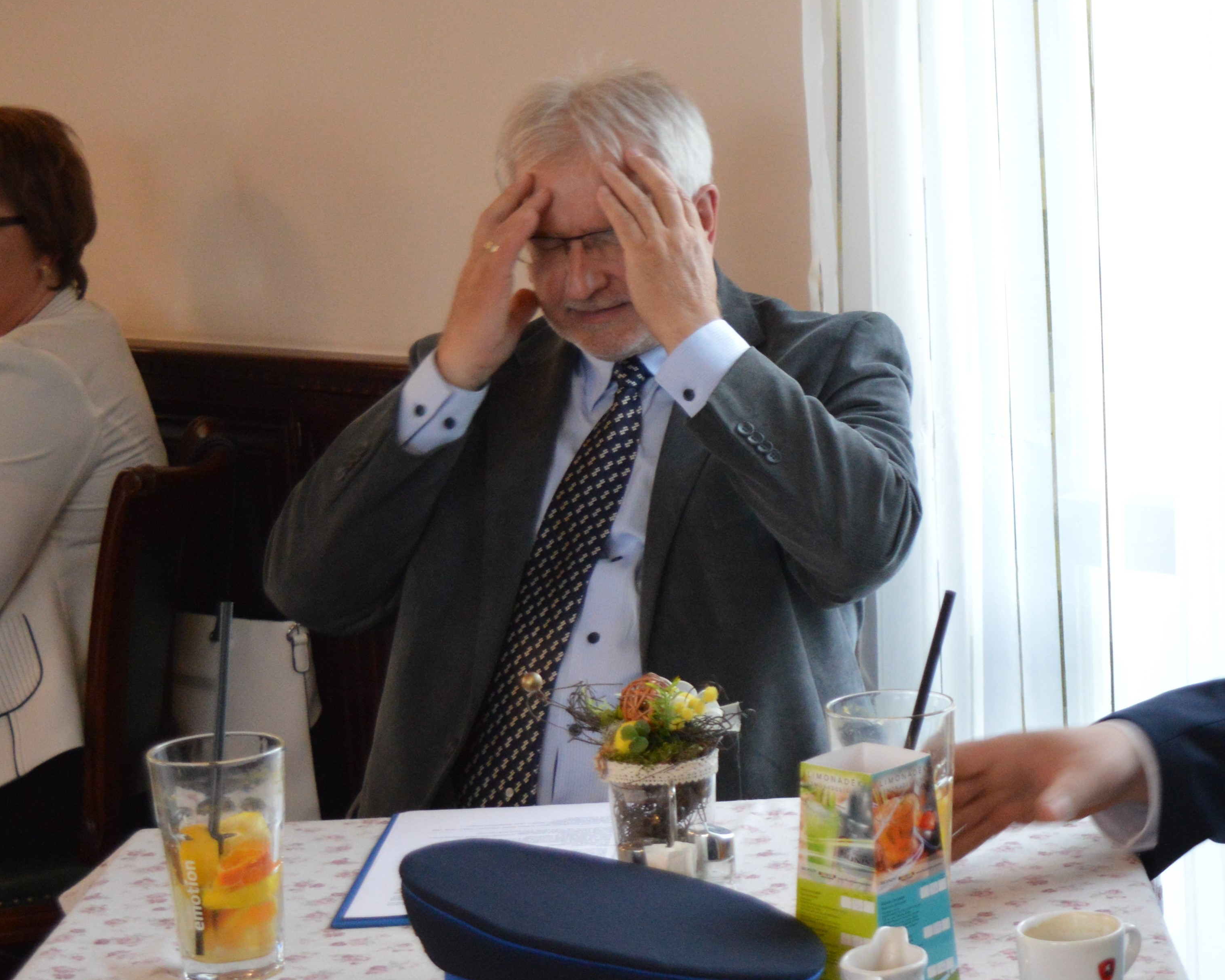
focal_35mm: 84
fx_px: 3046
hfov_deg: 22.2
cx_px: 1121
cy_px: 469
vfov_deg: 18.3
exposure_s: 1/30
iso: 1600
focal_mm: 30
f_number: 5
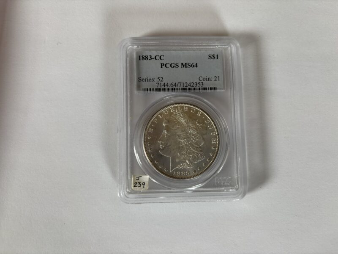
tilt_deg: -82.3
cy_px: 127
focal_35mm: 26
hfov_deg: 67.3
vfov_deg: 53.1
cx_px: 169
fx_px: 254
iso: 80
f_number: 1.6
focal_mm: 5.96
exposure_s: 1/120
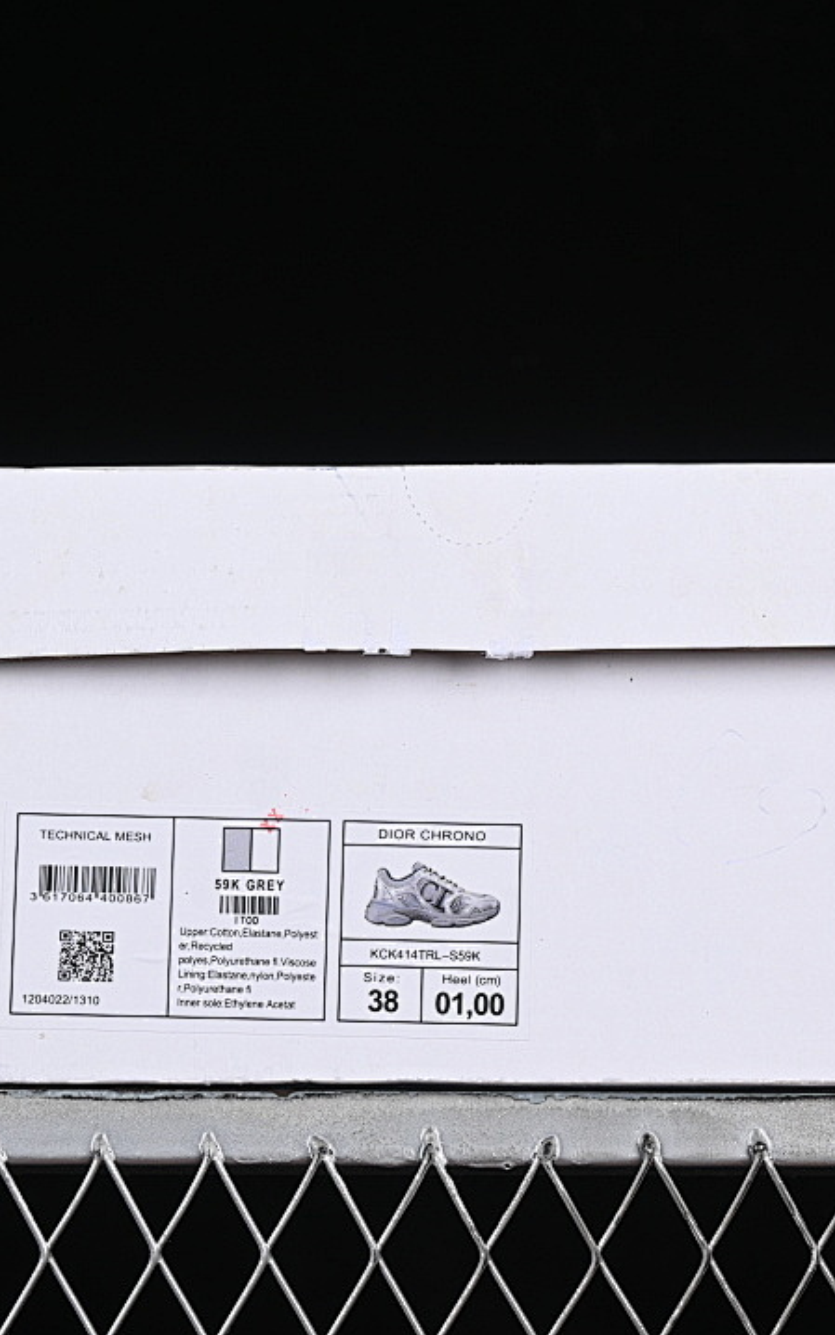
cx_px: 498
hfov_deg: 11.4
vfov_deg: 18.1
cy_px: 668
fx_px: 4186
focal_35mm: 115
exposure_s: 1/80
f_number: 8
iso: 160
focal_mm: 50
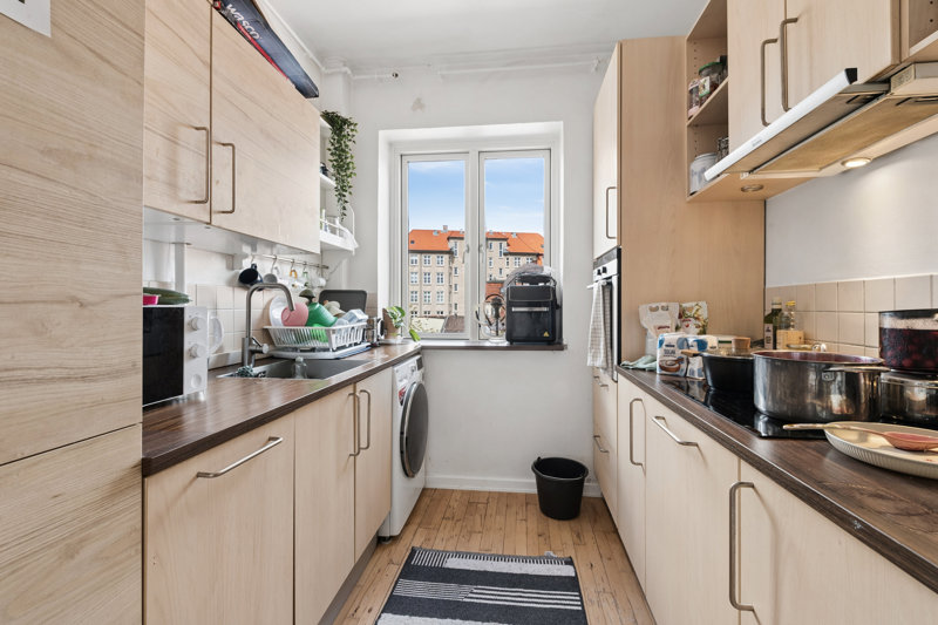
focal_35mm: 16
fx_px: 417
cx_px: 469
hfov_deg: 96.7
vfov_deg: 73.7
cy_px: 312
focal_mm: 16
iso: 400
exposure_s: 1/20
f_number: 13
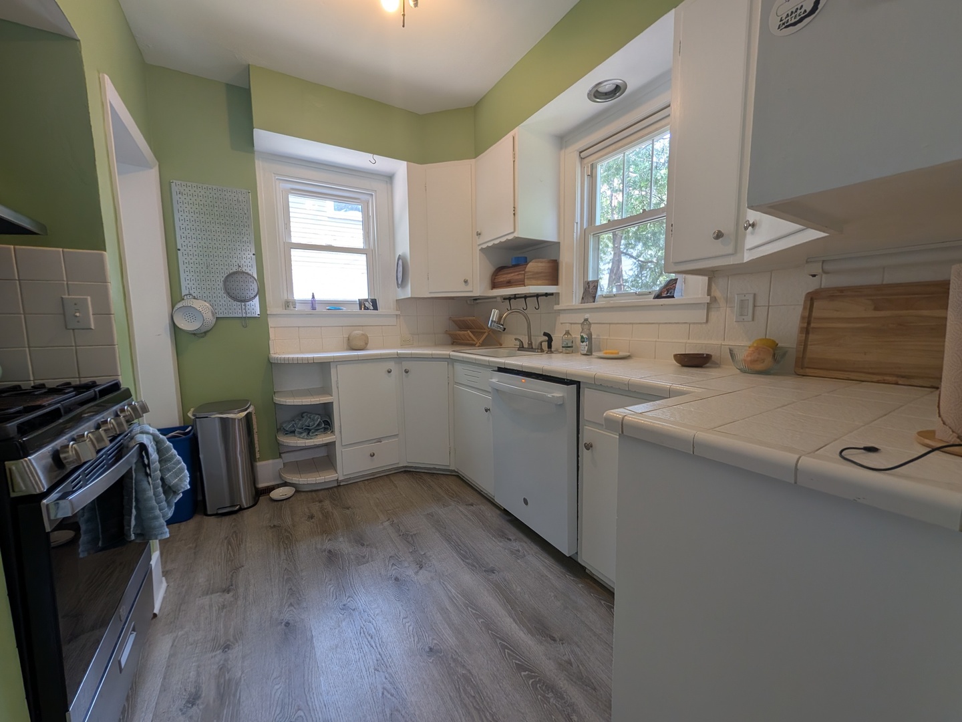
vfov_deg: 94.5
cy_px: 361
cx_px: 481
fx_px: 333
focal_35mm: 12
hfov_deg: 110.5
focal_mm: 2.02
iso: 122
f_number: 1.7
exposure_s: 1/120
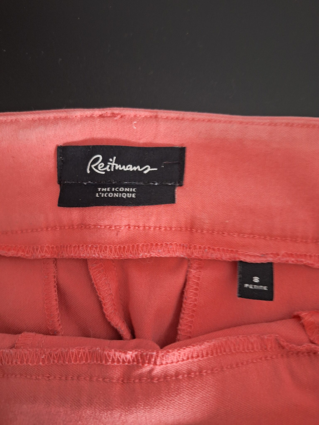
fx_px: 283
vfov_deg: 73.9
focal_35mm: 23
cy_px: 212
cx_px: 160
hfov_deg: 58.9
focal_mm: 5.54
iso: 250
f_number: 1.8
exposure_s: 1/24
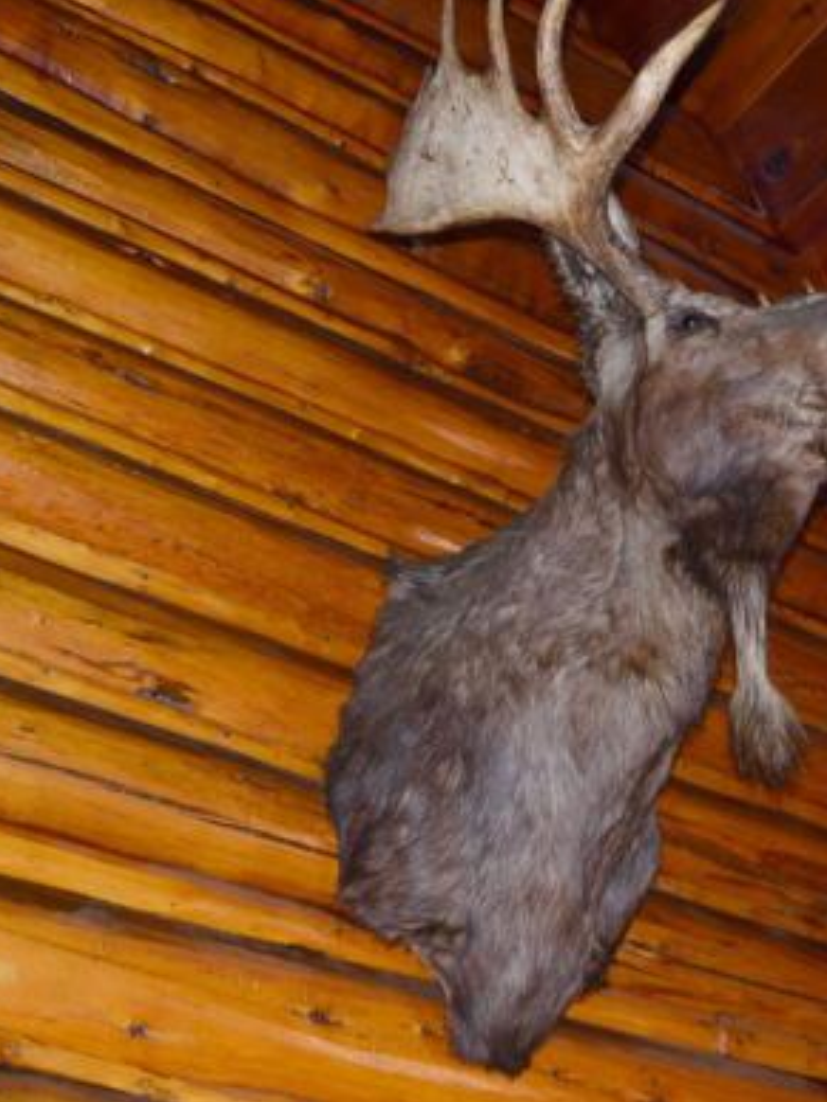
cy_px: 507
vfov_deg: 33.8
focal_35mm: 57
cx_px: 648
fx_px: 1816
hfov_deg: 25.3
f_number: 3.8
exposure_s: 1/60
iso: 200
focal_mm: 24
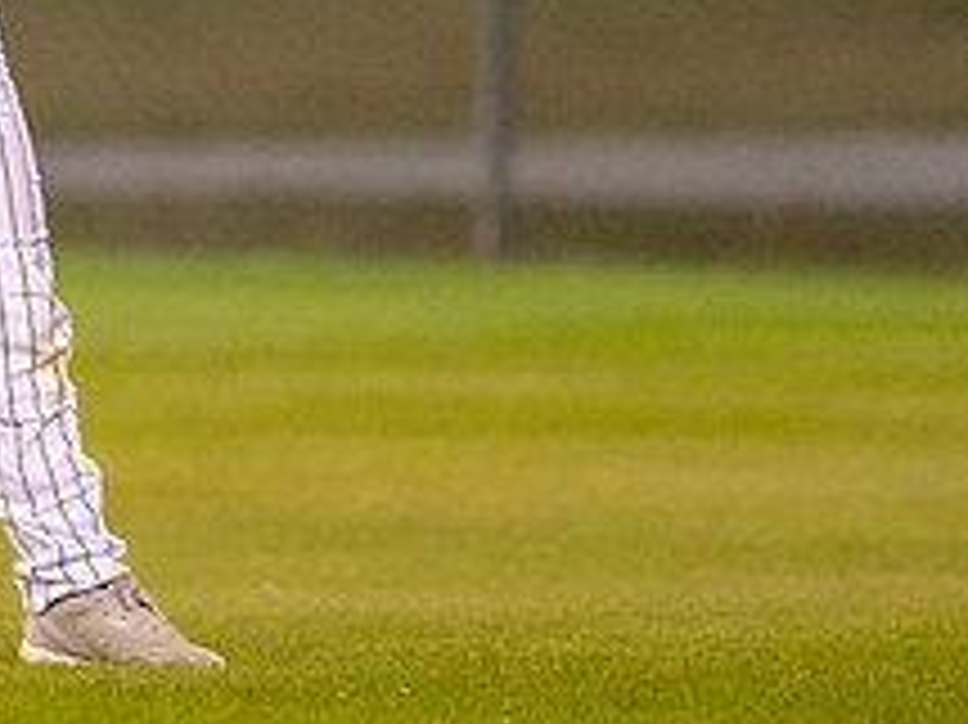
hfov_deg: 2.6
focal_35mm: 764
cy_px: -202
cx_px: -104
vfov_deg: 1.9
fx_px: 21353
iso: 4000
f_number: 2.8
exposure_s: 1/1000
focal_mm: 200
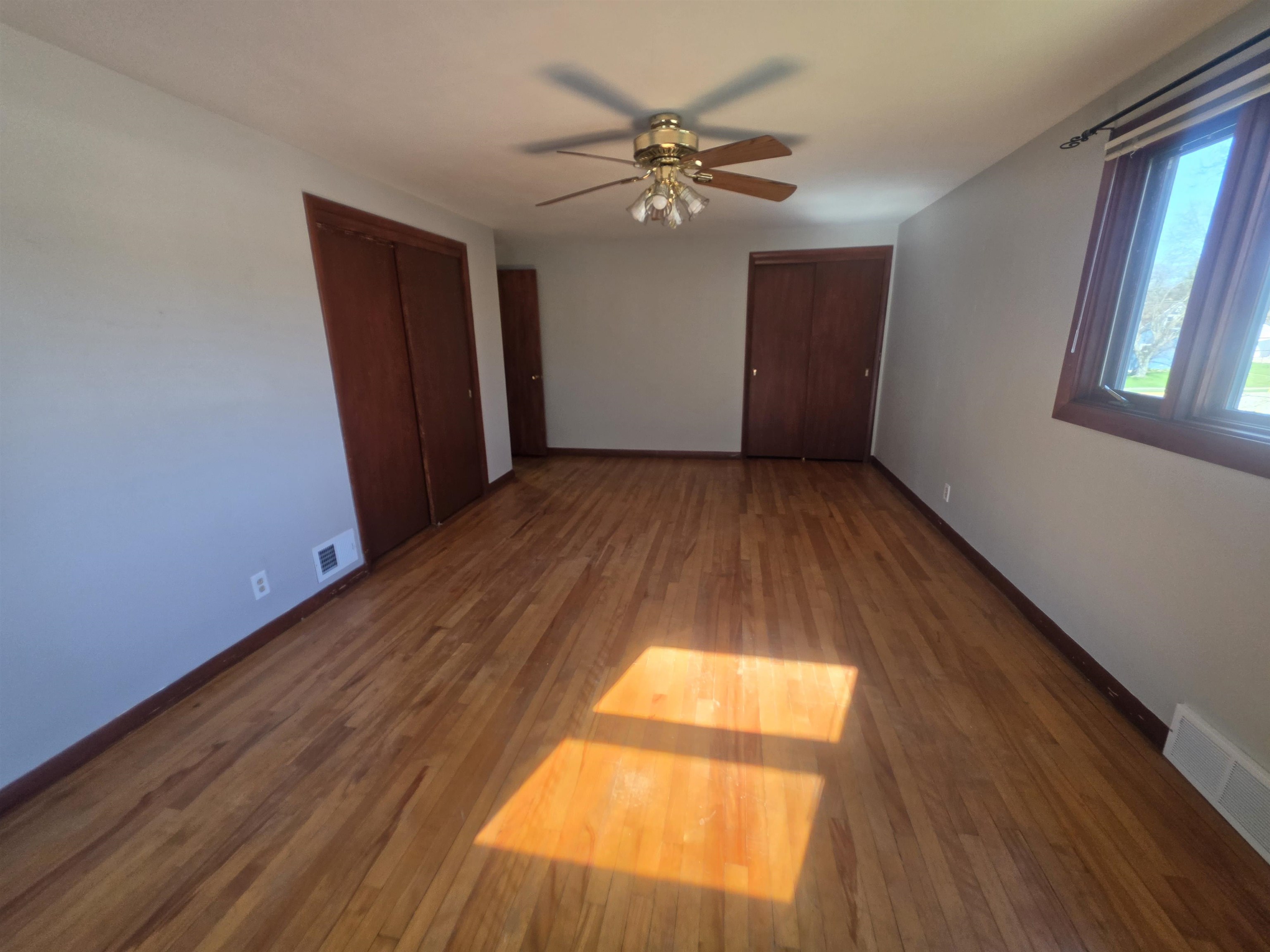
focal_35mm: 13
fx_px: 477
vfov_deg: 89.9
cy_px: 476
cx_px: 635
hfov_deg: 106.2
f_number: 1.9
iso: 100
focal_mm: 2.2
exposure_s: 1/120
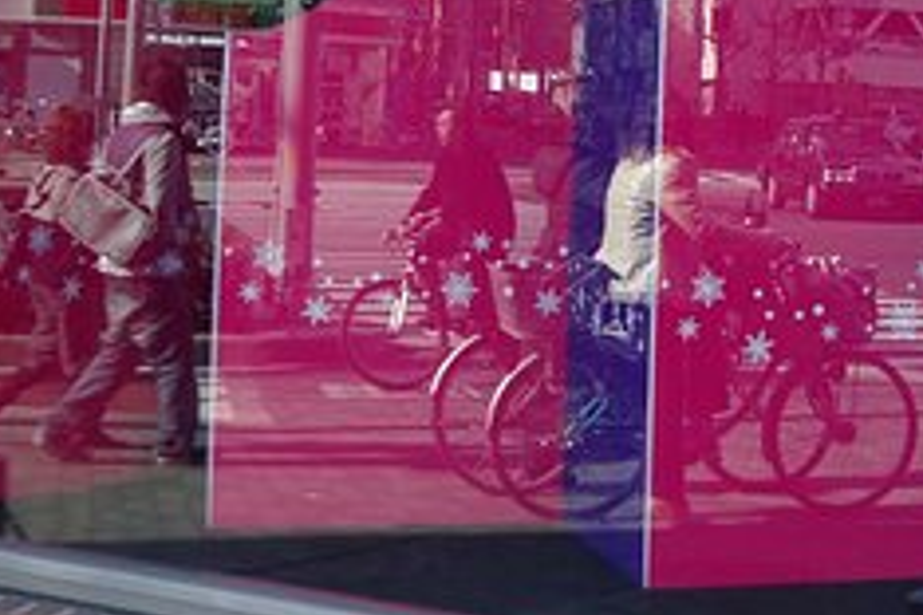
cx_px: 978
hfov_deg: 21.2
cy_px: 0
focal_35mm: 92
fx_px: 2359
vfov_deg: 14.6
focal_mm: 28
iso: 200
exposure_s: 1/125
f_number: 5.6
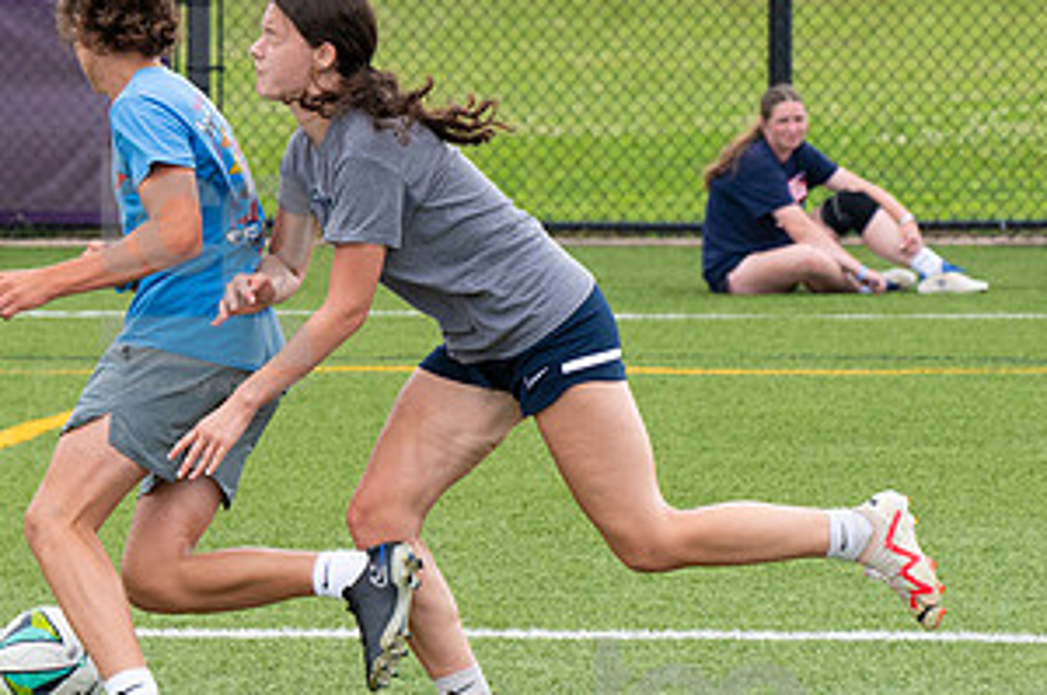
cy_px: 272
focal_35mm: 391
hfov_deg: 5.3
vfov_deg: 3.5
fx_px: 11353
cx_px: 206
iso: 500
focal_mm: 135
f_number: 5.6
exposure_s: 1/1250
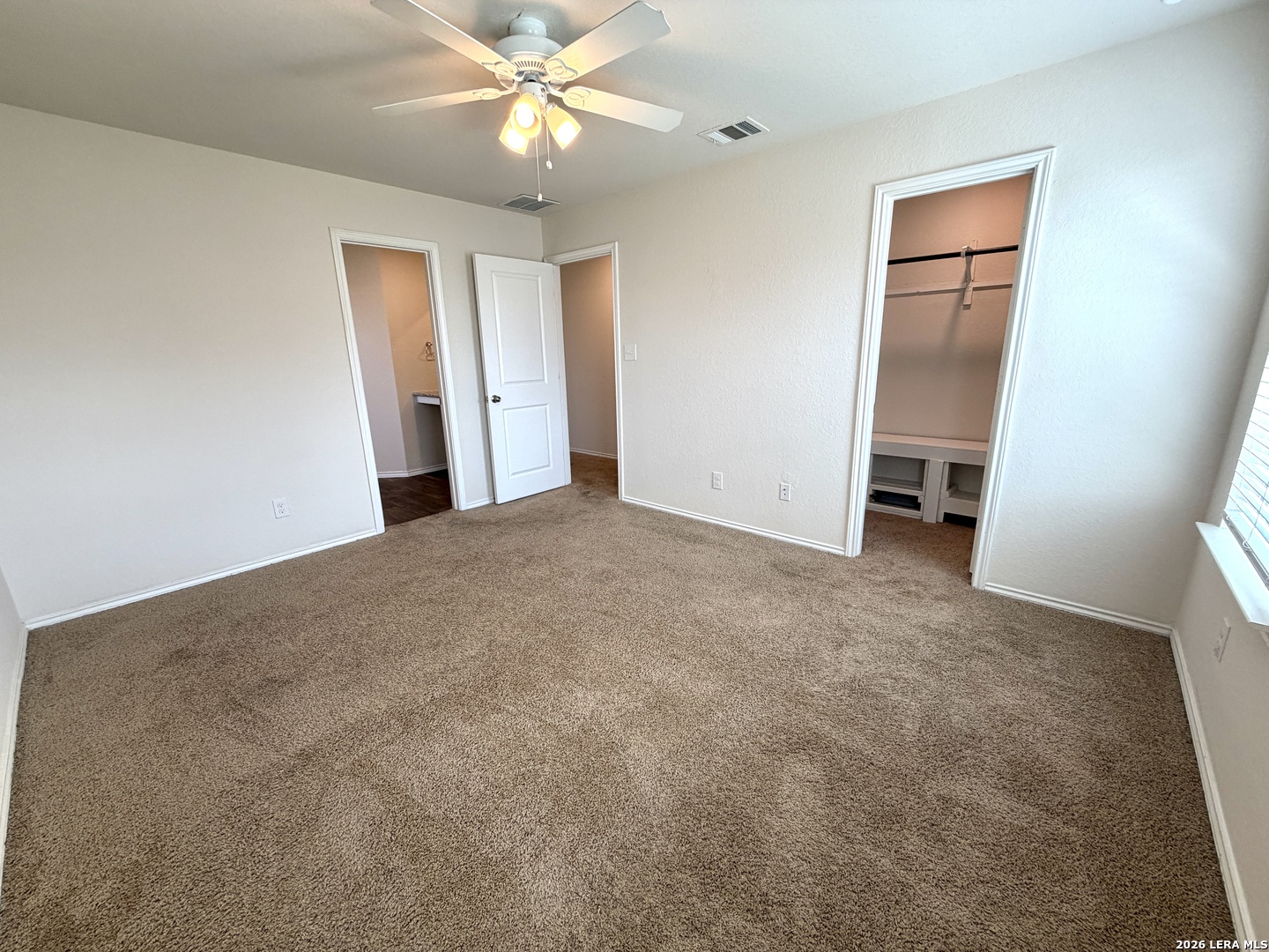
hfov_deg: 102.1
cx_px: 634
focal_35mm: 14
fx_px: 513
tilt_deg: -14.5
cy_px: 476
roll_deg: +2.1
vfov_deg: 85.7
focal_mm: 2.22
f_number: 2.2
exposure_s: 1/120
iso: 100
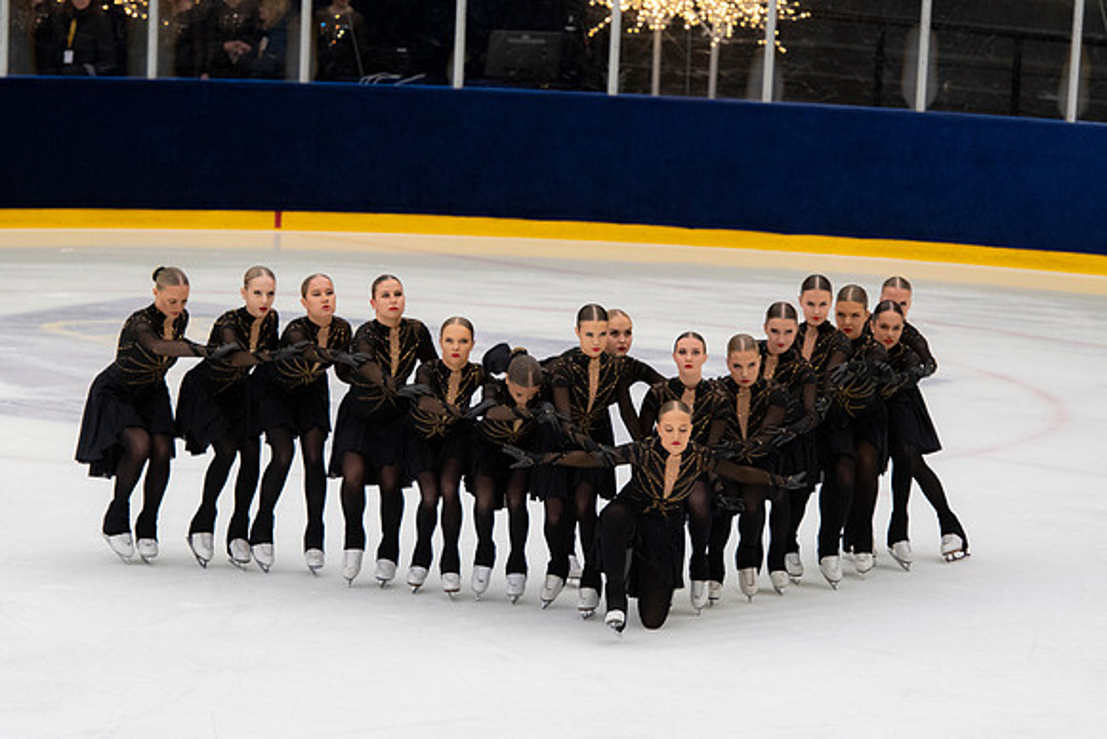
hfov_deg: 8.9
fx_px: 7151
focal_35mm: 232
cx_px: 554
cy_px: 370
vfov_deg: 5.9
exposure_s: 1/320
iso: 1600
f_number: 5.6
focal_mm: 155
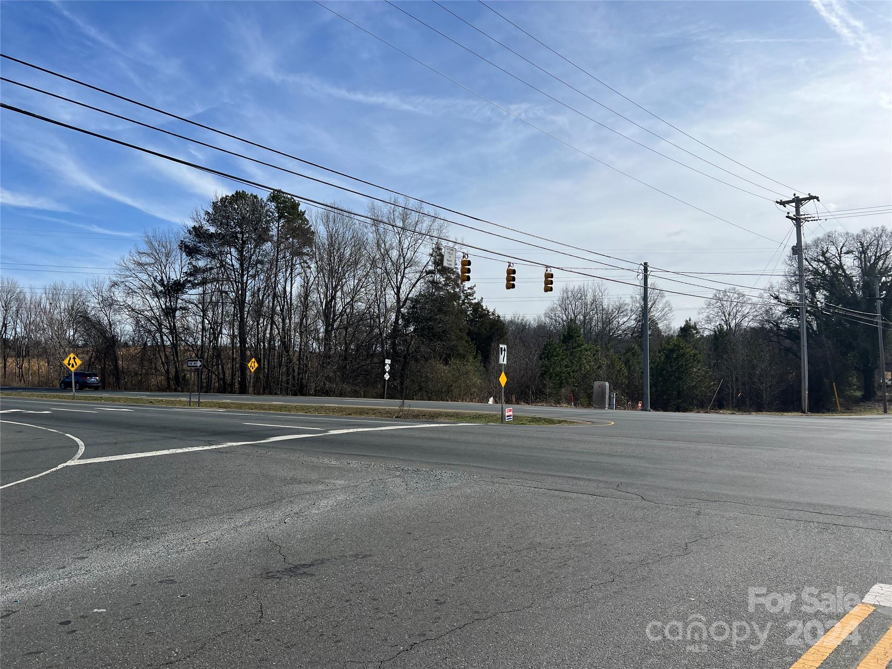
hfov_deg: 67.3
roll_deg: -0.7
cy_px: 334
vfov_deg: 53.1
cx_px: 446
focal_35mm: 26
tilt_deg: +2.2
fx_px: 670
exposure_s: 1/7463
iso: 50
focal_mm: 5.7
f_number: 1.5
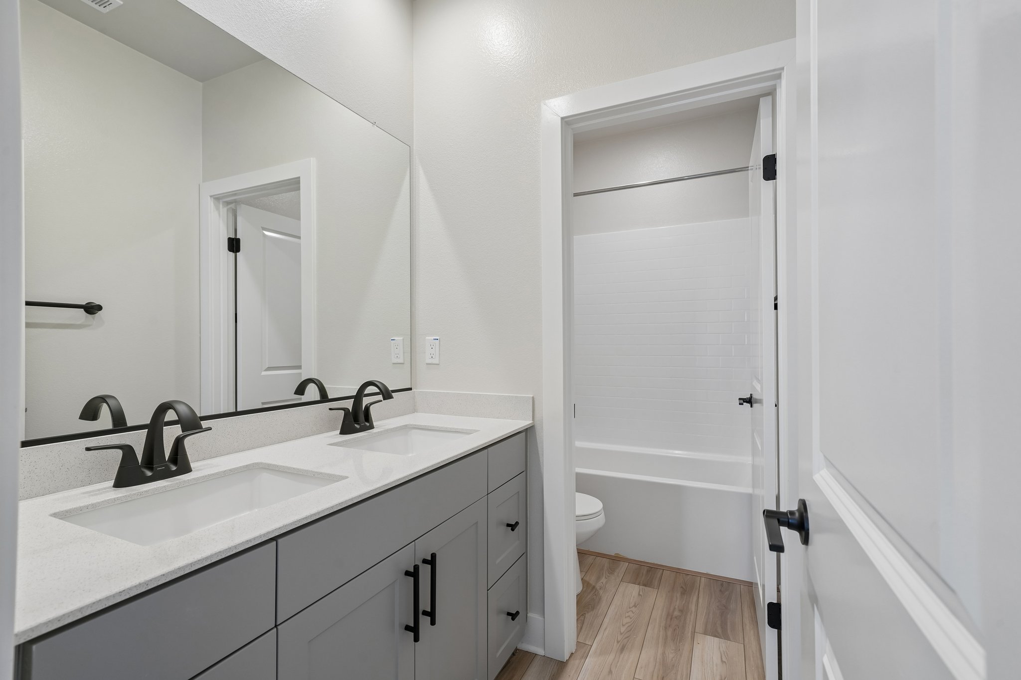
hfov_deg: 96.7
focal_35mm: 16
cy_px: 340
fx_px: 454
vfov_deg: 73.7
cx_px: 510
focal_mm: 16
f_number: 8
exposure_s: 1/20
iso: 400
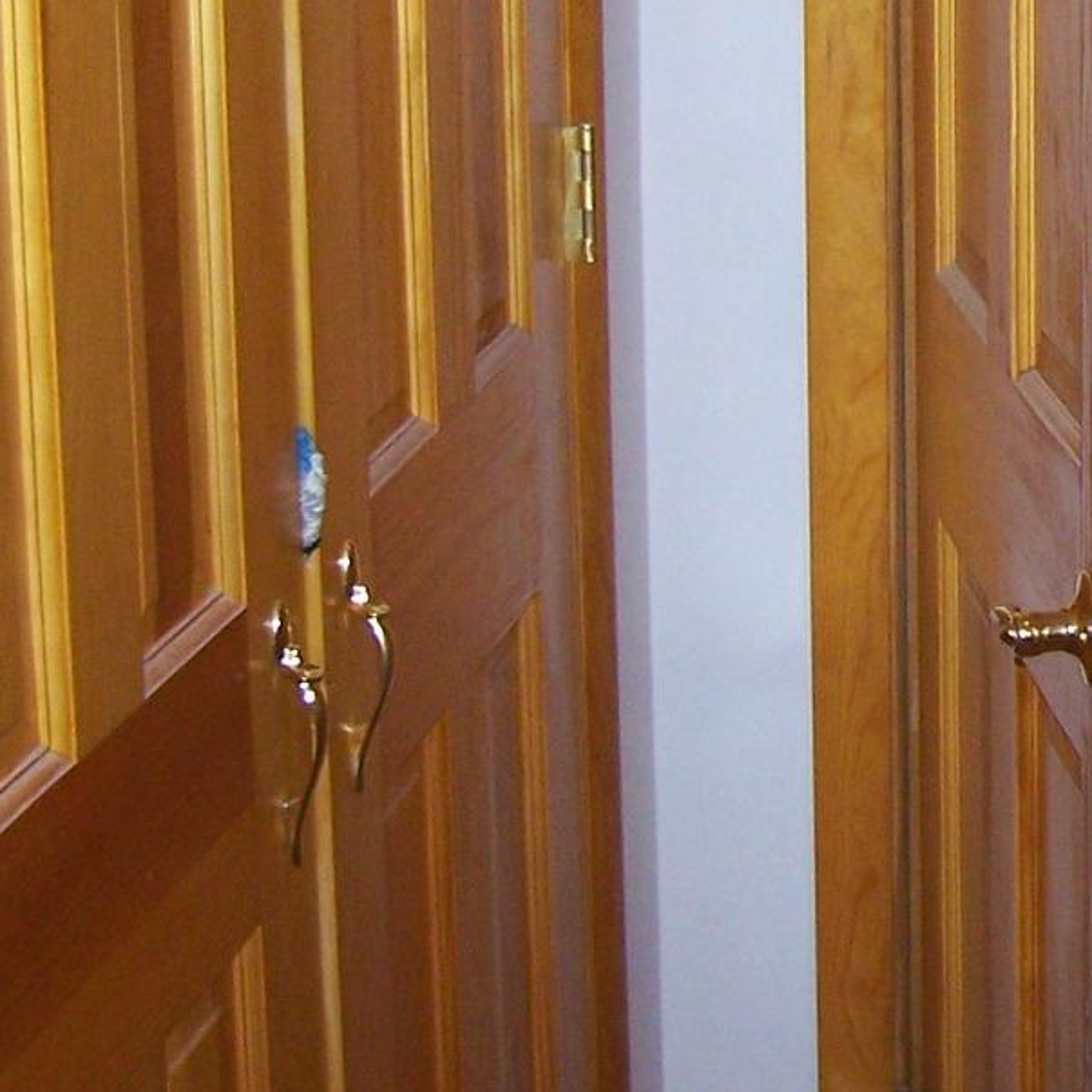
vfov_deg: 15.2
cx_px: 1416
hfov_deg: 14.6
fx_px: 4069
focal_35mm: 114
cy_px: 272
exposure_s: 1/60
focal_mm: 6.3
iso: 160
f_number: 2.8
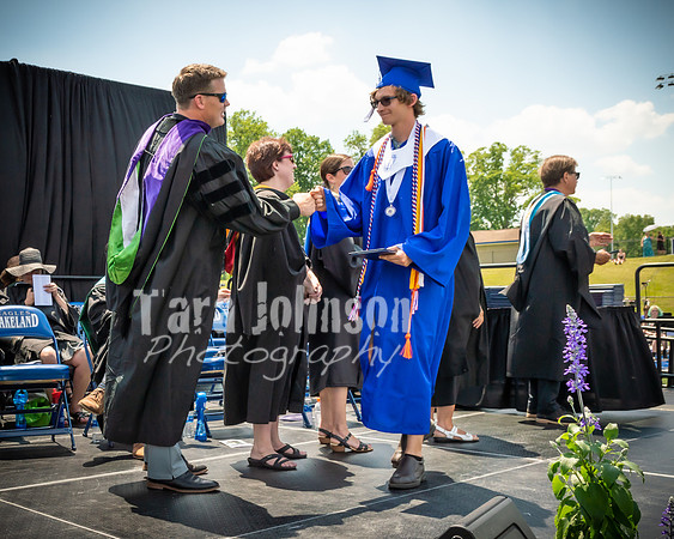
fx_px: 928
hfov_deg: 38.9
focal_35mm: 47
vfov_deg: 32.4
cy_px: 293
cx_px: 167
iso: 200
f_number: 7.1
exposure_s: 1/800
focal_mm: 22
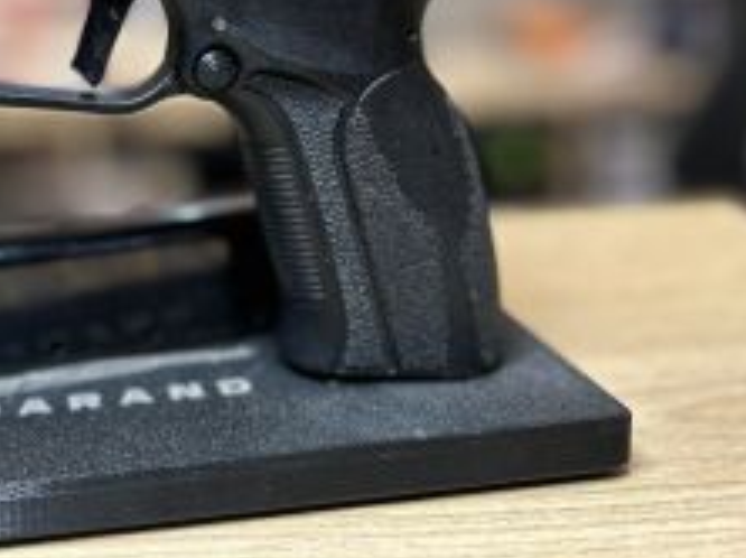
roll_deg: +2.5
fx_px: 1033
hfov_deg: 37.4
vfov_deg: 29.0
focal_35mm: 48
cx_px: 92
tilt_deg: -9.3
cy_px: 52
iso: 100
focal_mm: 5.7
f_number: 1.5
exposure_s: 1/50
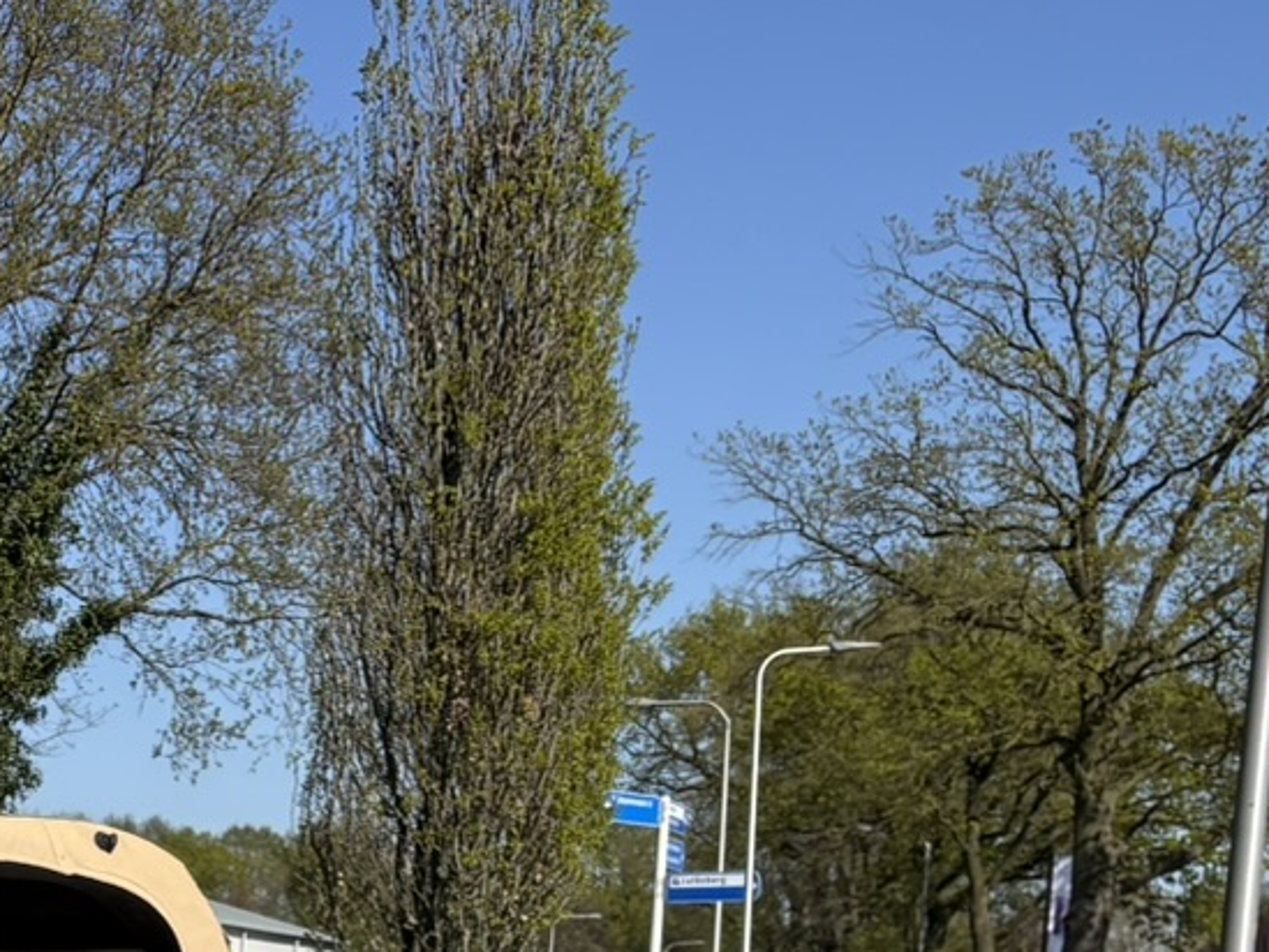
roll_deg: -2.0
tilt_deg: -8.4
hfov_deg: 19.0
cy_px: 1574
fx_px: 3557
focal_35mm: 97
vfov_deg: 14.0
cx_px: -289
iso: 50
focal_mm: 5.96
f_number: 1.6
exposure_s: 1/6329
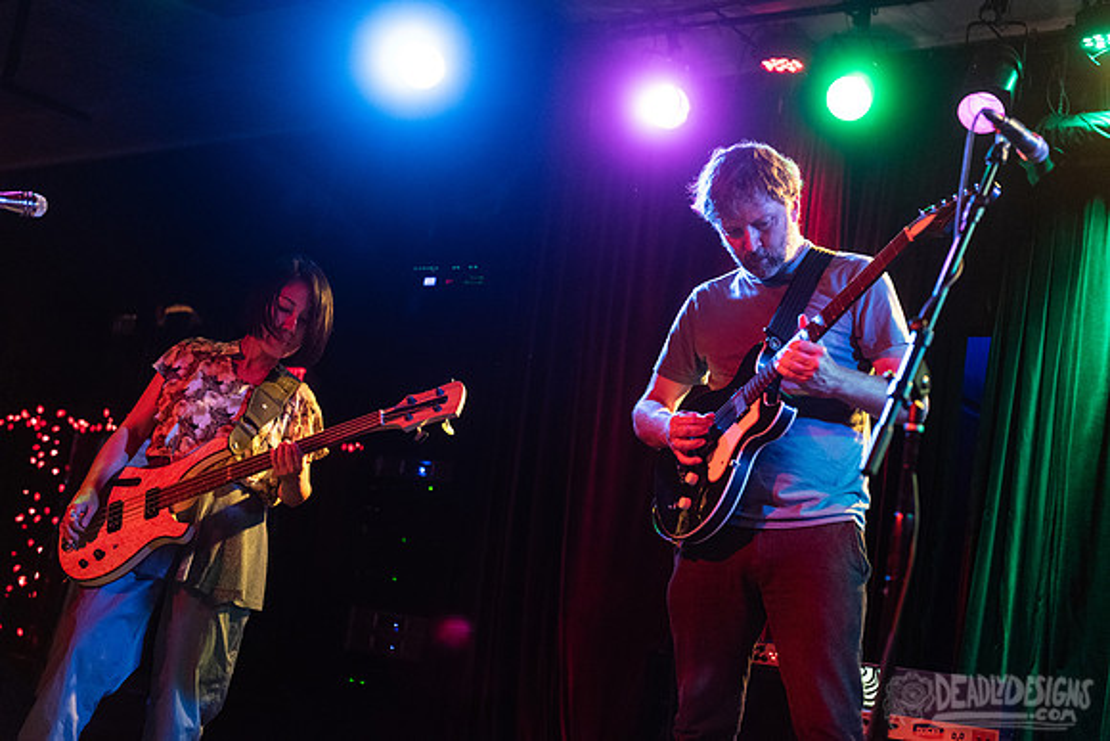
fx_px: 1696
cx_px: 555
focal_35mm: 55
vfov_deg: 24.6
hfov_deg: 36.2
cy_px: 370
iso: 2500
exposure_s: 1/125
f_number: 3.2
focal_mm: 55
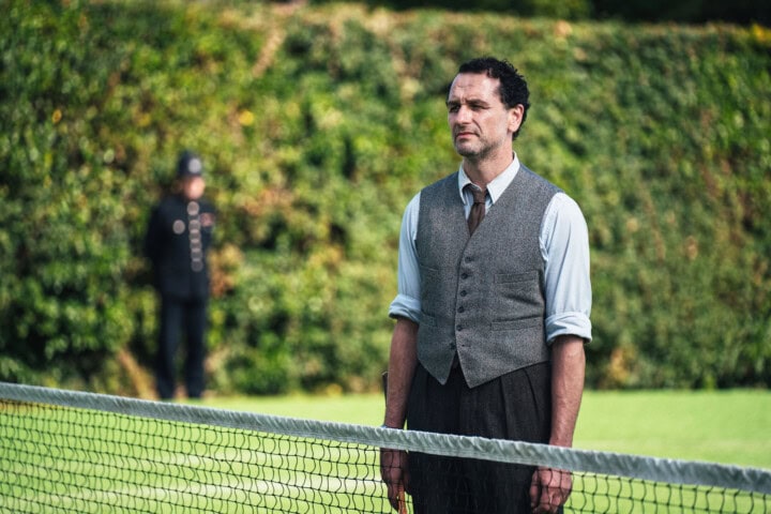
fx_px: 3212
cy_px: 257
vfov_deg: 9.1
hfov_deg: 13.7
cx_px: 386
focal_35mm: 150
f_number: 2.8
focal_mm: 150
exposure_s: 1/3200
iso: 250
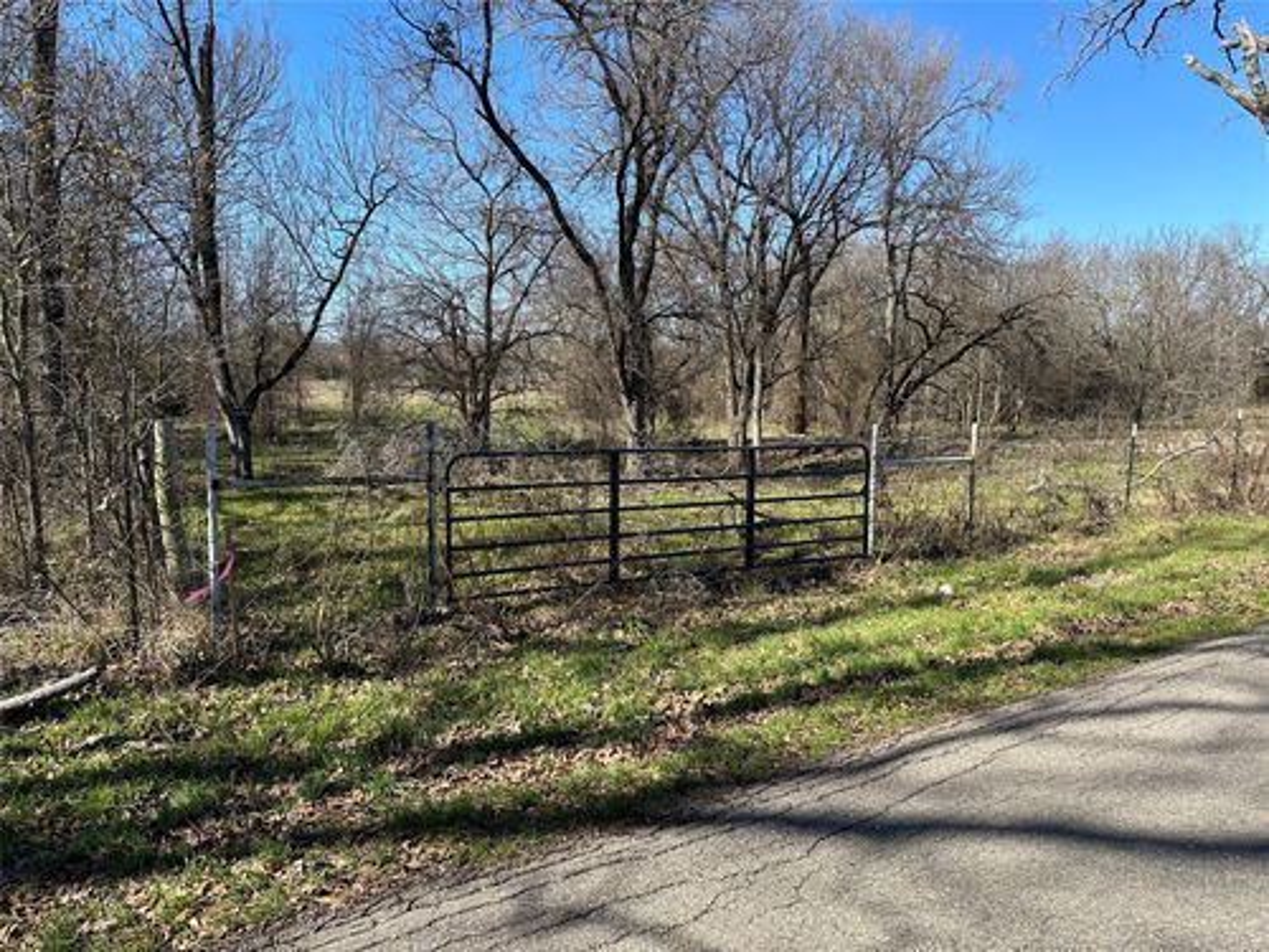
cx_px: 634
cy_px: 476
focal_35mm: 24
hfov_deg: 71.6
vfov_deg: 56.8
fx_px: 880
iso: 80
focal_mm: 6.86
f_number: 1.78
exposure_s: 1/2252
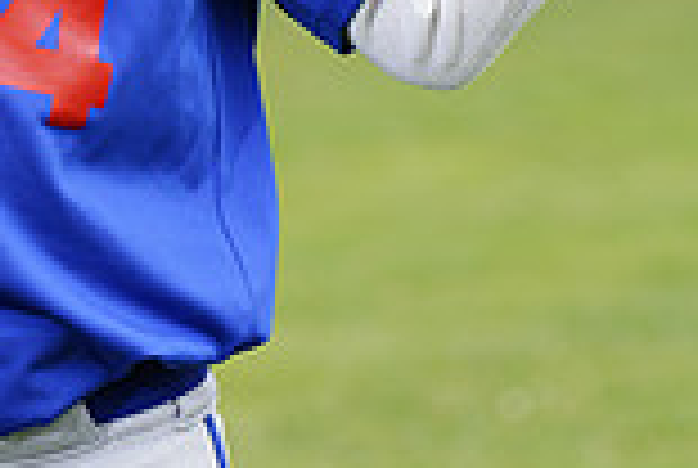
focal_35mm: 526
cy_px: -335
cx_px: -99
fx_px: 10218
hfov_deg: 3.9
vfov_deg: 2.6
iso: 100
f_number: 6.3
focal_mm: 141
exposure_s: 1/250
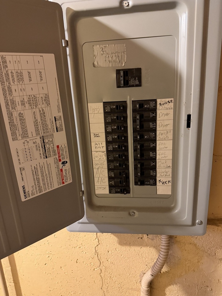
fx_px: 205
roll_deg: +3.6
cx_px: 111
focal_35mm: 24
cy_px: 148
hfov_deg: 56.8
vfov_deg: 71.6
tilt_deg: -17.8
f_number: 1.78
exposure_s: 1/40
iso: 1000
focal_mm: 6.76
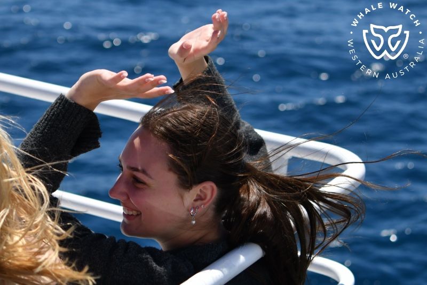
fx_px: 711
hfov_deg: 33.4
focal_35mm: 60
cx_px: 214
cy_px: 142
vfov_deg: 22.6
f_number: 4.5
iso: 560
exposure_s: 1/8000
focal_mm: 60
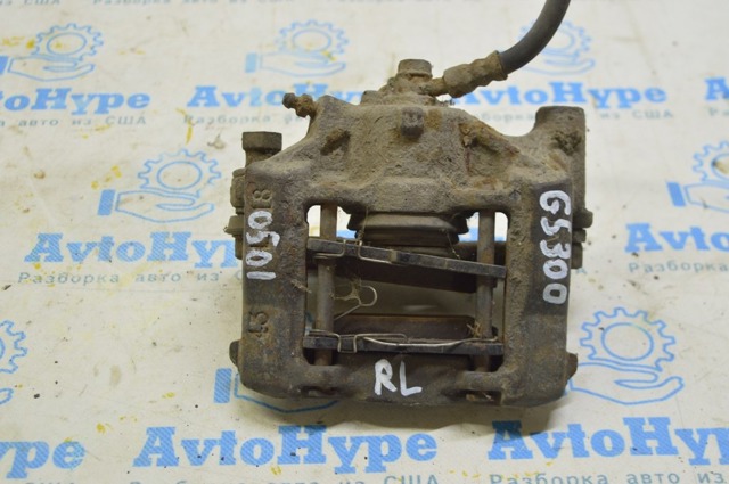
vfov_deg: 23.7
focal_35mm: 57
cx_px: 364
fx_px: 1153
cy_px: 242
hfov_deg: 35.1
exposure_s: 1/20
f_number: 5.6
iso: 400
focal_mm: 38
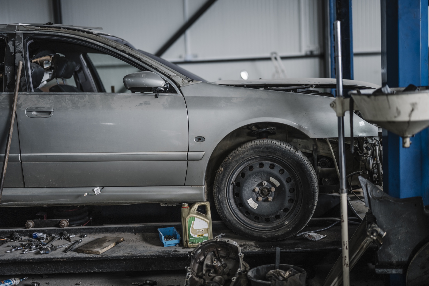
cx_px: 214
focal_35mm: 50
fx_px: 596
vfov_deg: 27.0
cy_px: 143
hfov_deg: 39.6
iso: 100
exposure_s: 1/250
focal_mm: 50
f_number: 1.2
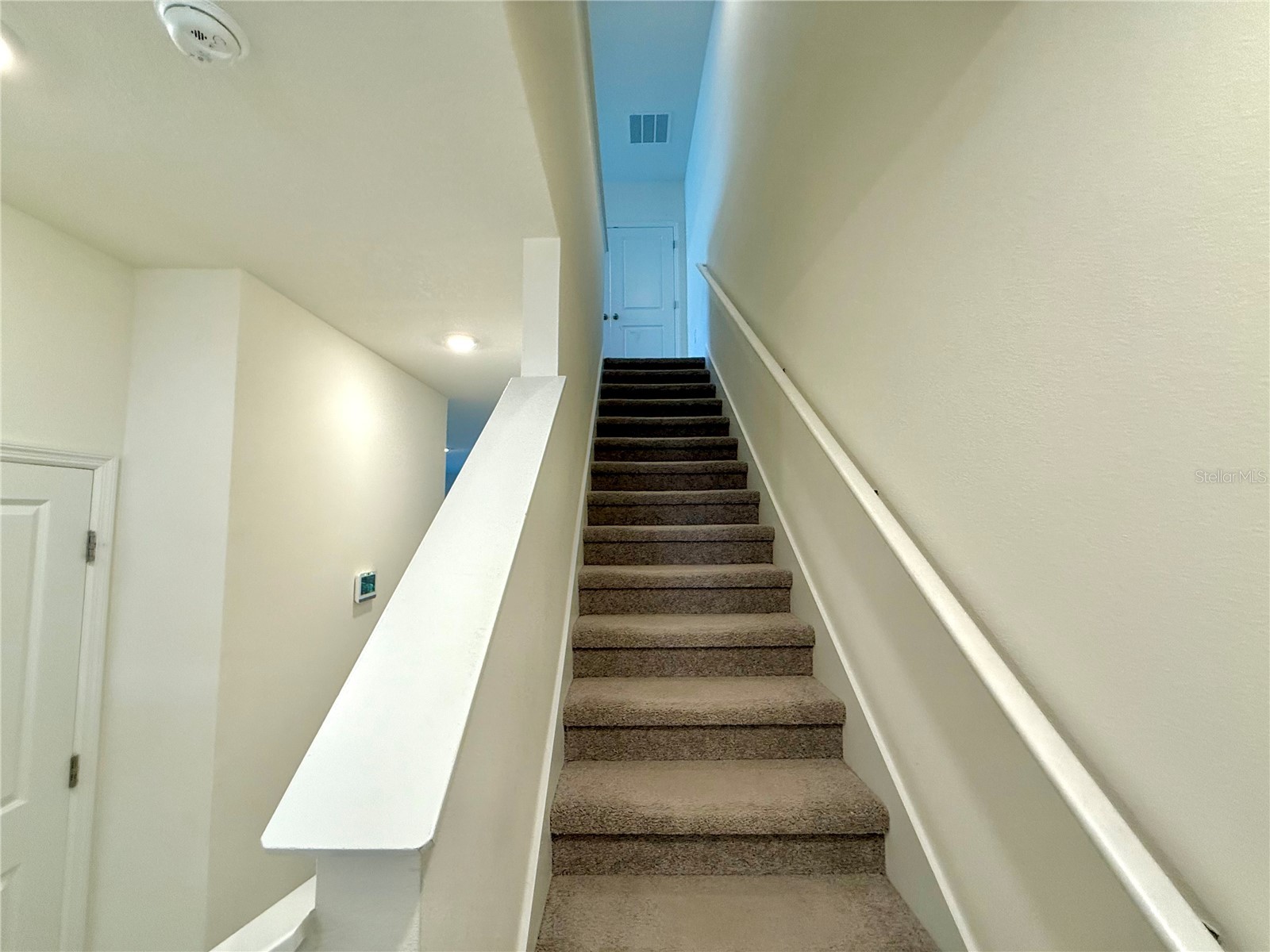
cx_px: 635
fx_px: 514
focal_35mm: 14
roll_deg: +1.6
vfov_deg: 85.7
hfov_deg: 102.1
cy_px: 476
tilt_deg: +4.8
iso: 250
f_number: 2.2
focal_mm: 2.22
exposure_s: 1/120
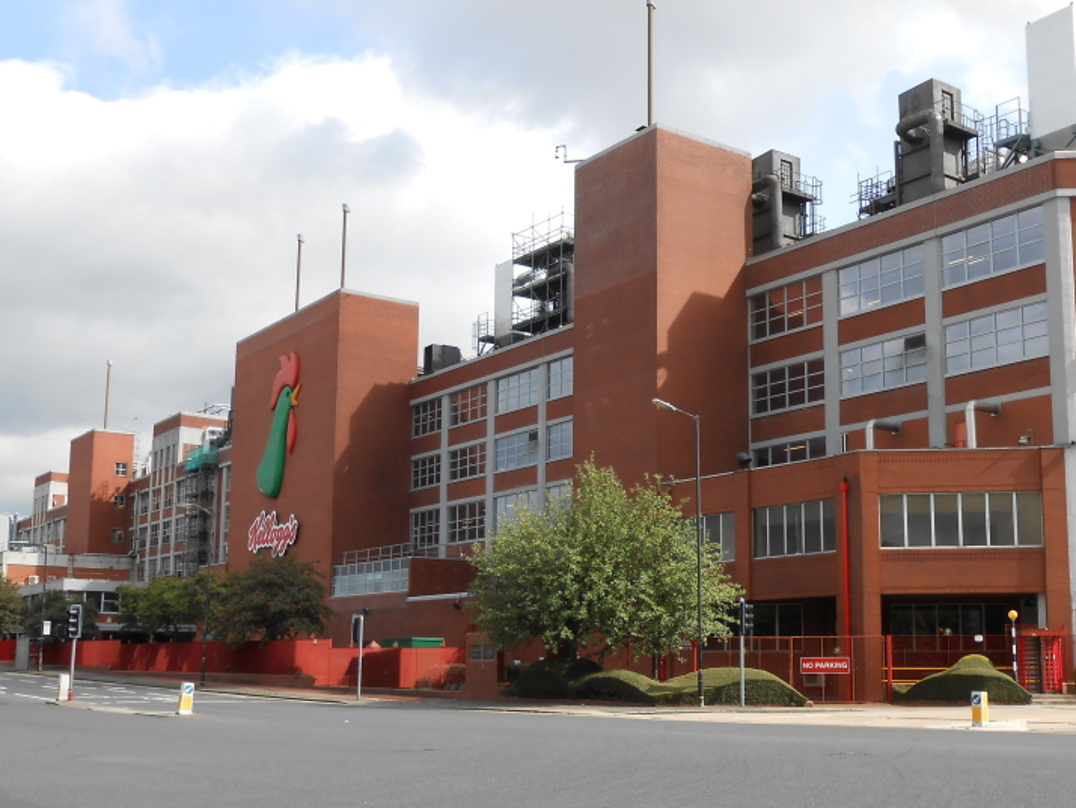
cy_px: 494
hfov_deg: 44.6
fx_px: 1306
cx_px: 639
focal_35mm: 42
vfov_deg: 34.2
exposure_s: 1/500
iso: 80
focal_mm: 5.3
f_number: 3.8
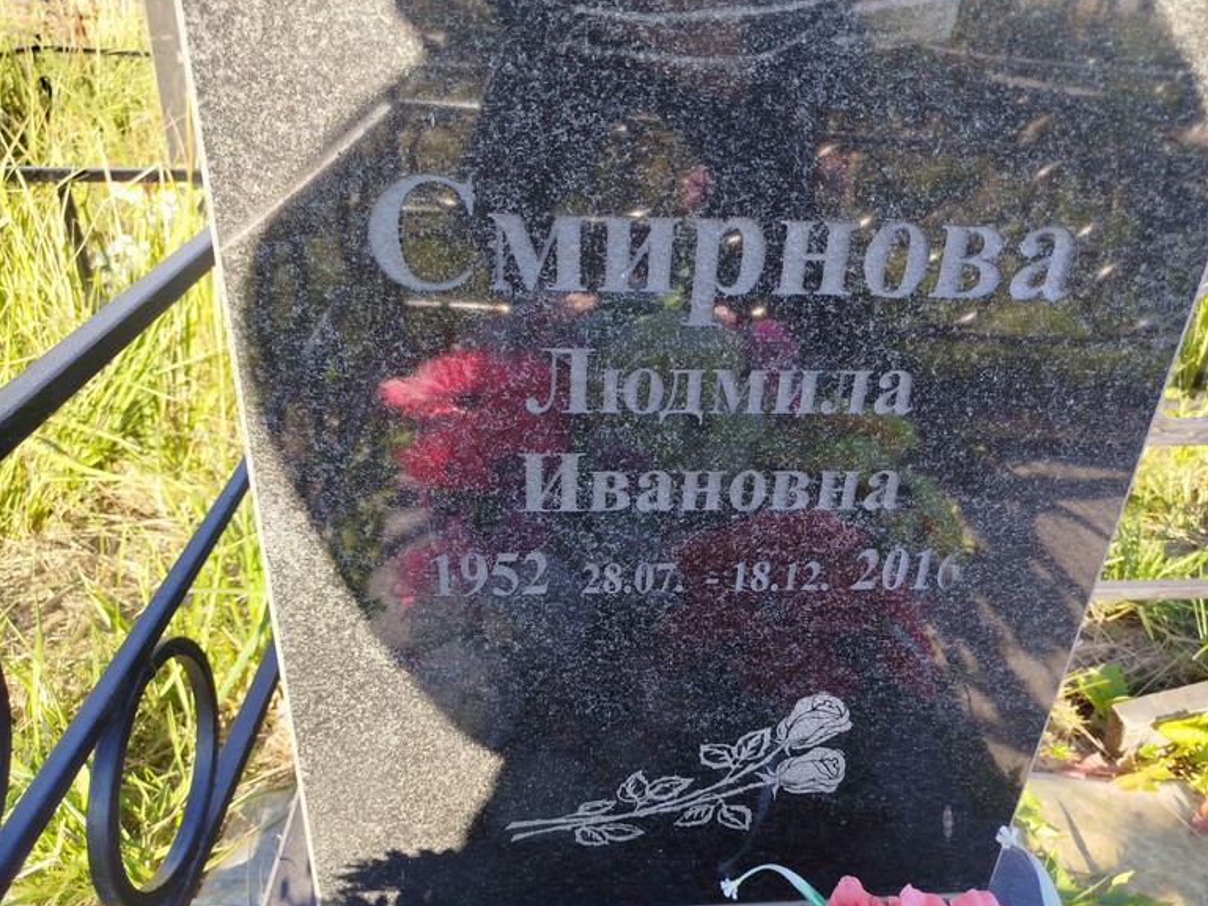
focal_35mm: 25
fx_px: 872
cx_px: 624
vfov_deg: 54.9
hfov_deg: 69.4
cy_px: 451
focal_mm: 5.31
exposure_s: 1/194
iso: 50
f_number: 1.7
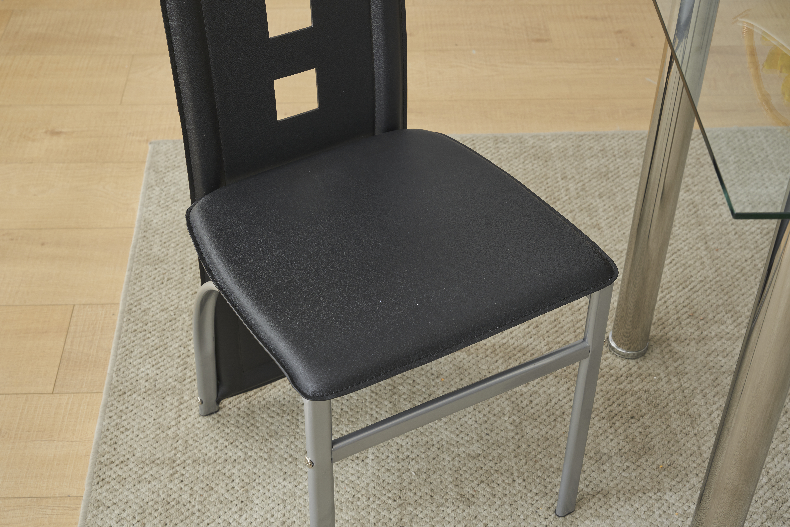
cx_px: 400
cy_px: 261
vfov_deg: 25.4
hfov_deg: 37.3
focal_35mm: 53
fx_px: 1170
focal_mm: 52.3
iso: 200
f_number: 9
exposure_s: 1/50
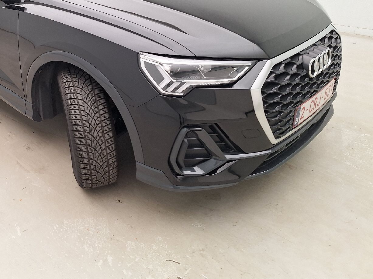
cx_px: 92
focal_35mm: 36
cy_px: 68
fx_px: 388
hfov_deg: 49.3
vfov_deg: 38.6
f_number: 1.8
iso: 64
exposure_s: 1/100
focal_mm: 5.54
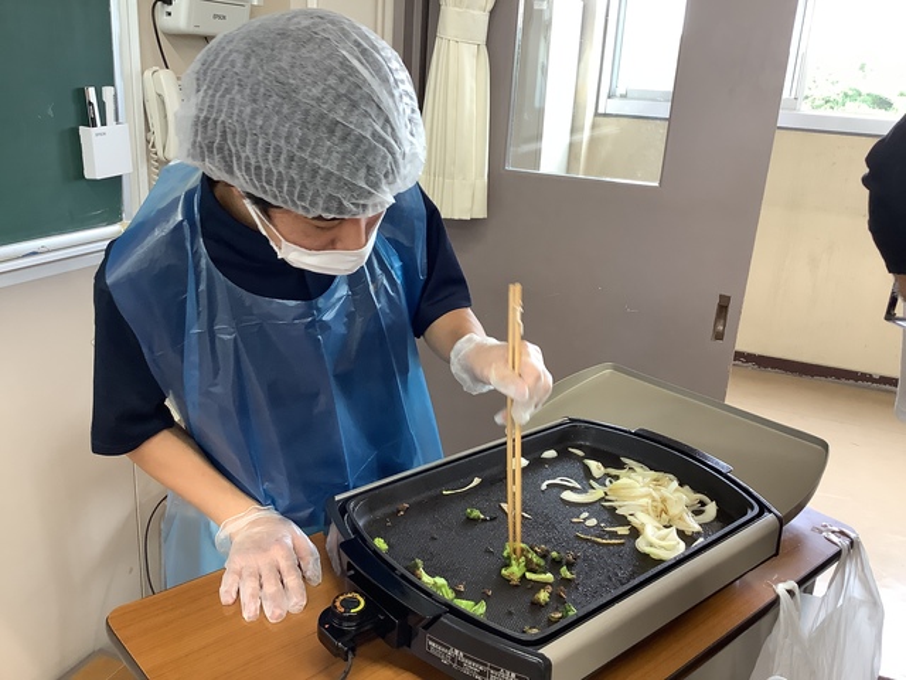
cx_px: 453
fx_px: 811
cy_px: 340
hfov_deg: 58.4
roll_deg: -3.7
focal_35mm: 31
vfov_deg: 45.4
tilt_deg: -18.8
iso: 125
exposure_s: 1/50
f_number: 2.4
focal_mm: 3.3
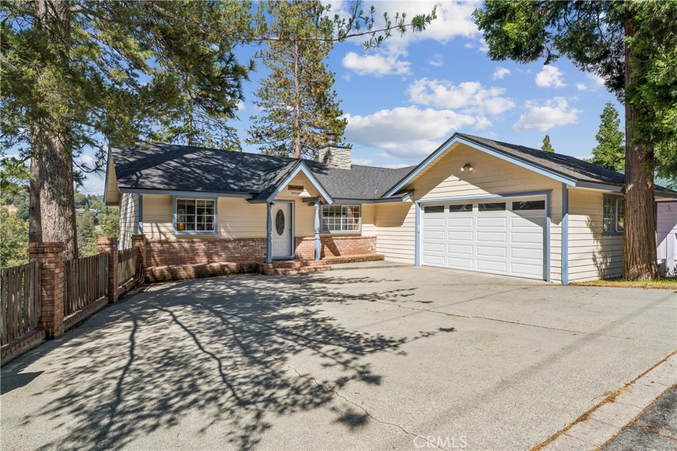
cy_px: 226
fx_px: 380
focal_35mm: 20
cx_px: 338
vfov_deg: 61.4
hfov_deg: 83.4
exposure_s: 1/30
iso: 100
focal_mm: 20.2
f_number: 22
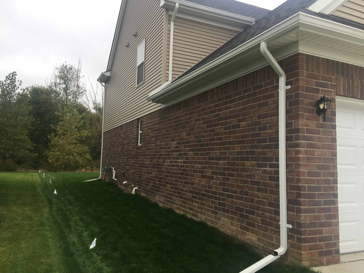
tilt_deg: +6.2
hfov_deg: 61.7
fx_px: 305
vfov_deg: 48.2
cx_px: 182
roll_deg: -2.8
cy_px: 136
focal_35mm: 29
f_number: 2.2
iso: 32
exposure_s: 1/182
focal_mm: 4.15
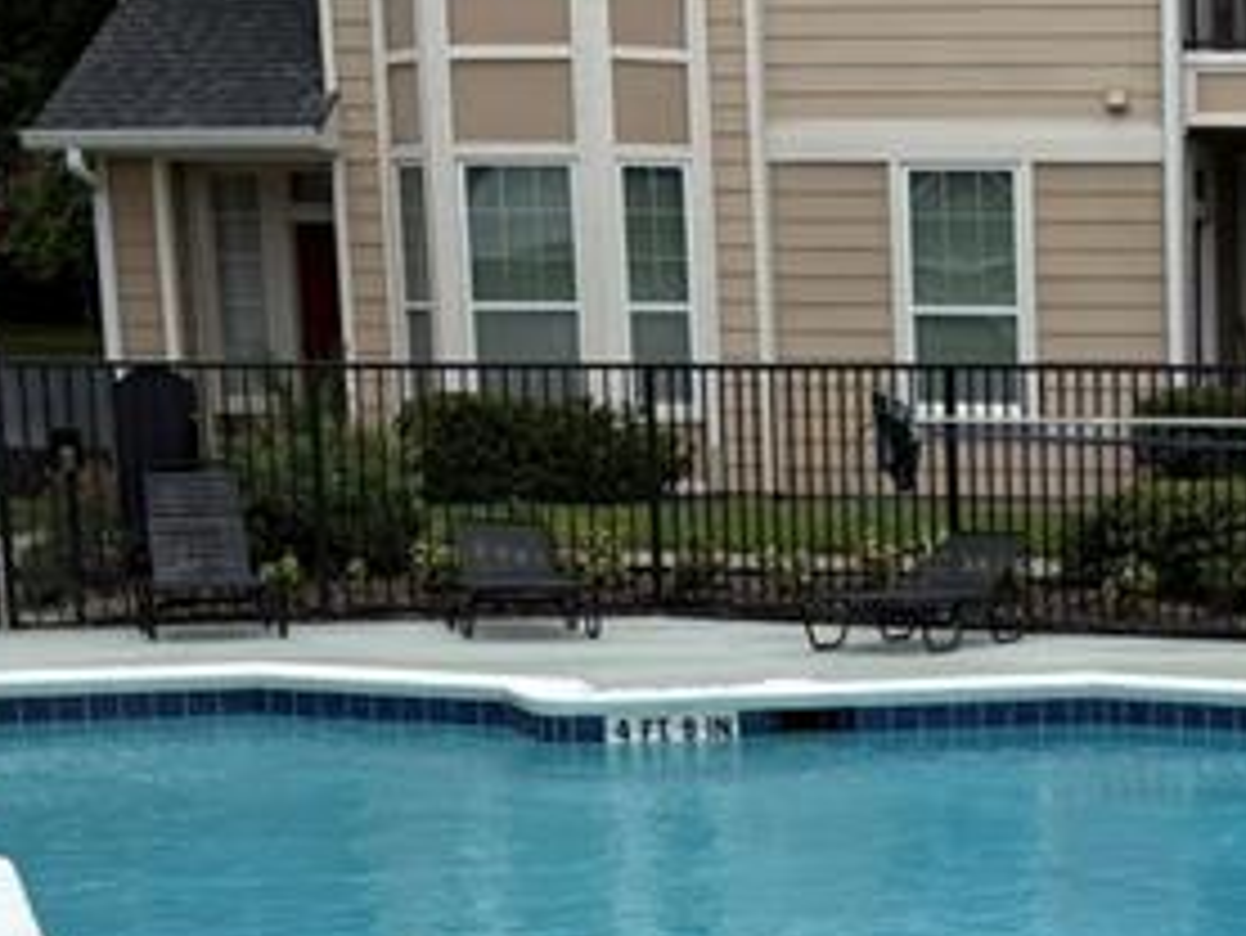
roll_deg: +0.2
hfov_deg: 19.4
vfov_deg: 15.0
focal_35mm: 96
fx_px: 3457
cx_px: 1448
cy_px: 1071
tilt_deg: -13.3
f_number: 1.6
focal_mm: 5.96
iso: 50
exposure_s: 1/2747
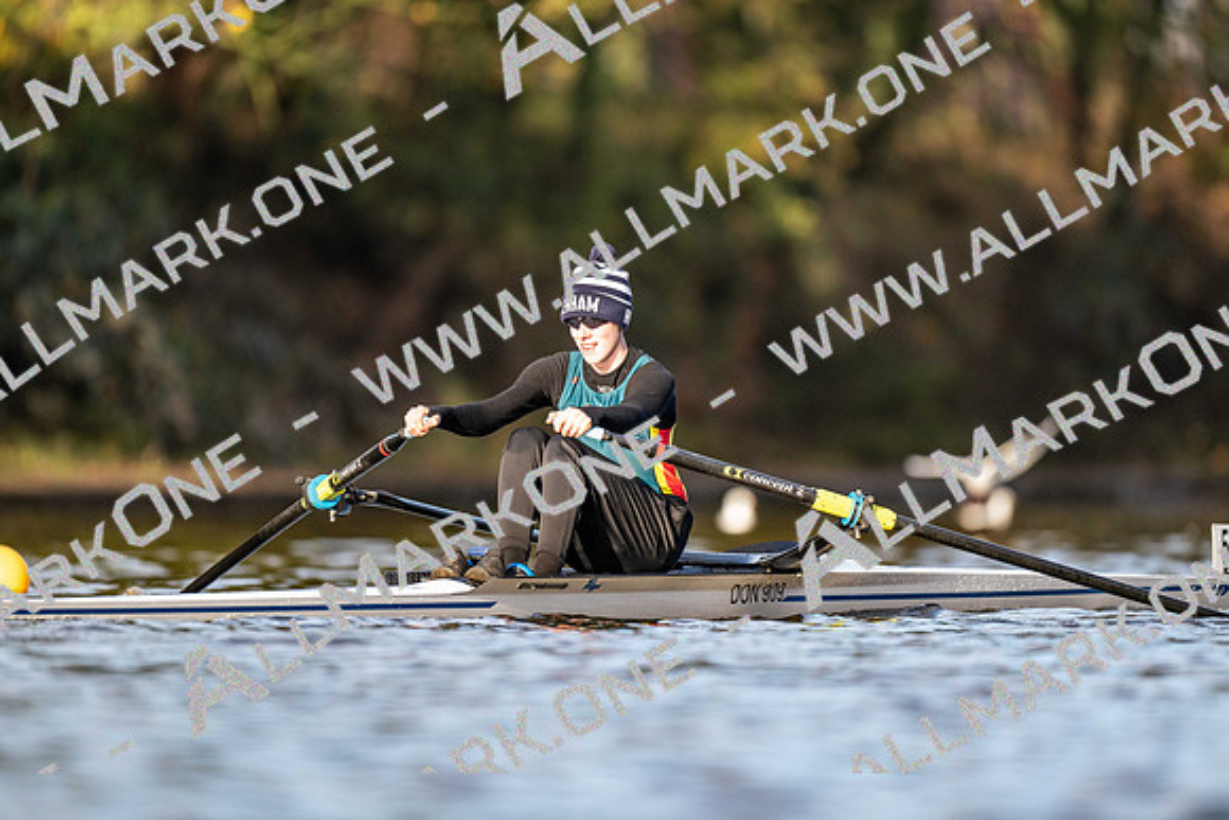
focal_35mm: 600
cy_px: 410
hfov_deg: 3.4
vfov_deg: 2.3
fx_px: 20487
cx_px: 614
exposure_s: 1/2500
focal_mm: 600
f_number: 4
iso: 1100
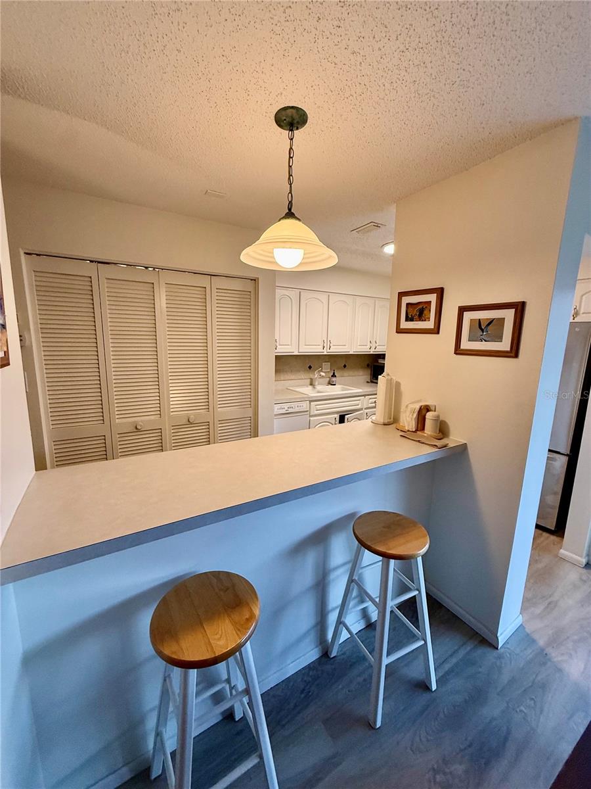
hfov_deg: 85.7
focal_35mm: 14
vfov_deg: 102.1
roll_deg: -2.0
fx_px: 319
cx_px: 296
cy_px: 394
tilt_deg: -9.3
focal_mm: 2.22
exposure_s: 1/120
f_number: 2.2
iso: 200
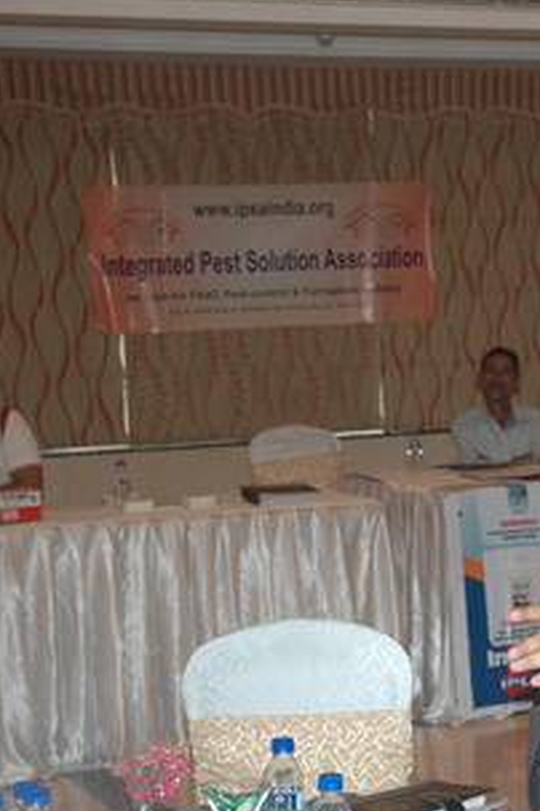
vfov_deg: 19.6
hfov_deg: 12.7
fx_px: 2340
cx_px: 711
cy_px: 526
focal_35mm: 104
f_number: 4.2
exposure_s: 1/60
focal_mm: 35
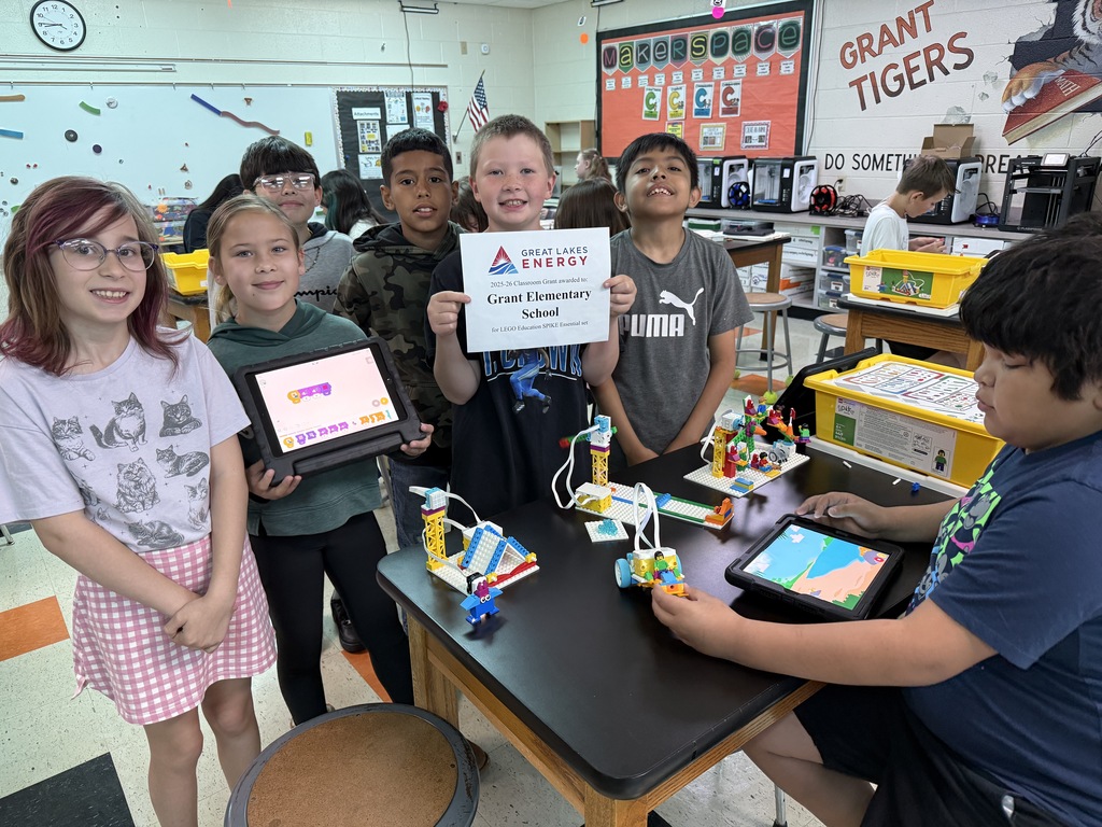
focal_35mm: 24
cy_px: 414
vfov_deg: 56.8
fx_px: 764
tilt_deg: -19.6
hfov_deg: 71.6
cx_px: 551
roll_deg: +1.6
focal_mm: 6.76
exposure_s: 1/60
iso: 250
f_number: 1.78
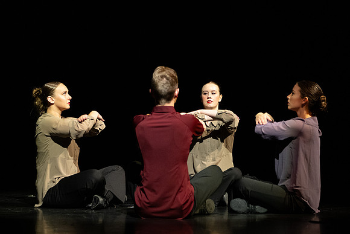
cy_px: 81
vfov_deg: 9.1
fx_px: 1463
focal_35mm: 150
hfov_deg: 13.6
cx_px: 173
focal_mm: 105
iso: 3200
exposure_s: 1/500
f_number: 2.8
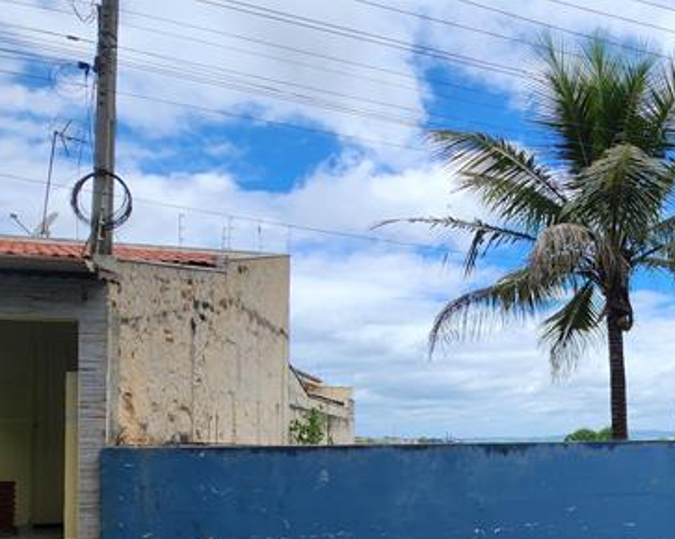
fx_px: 559
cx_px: 638
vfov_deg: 48.8
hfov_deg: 52.6
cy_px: 424
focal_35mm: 28
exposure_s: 1/2365
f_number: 2.2
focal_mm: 2.2
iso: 50
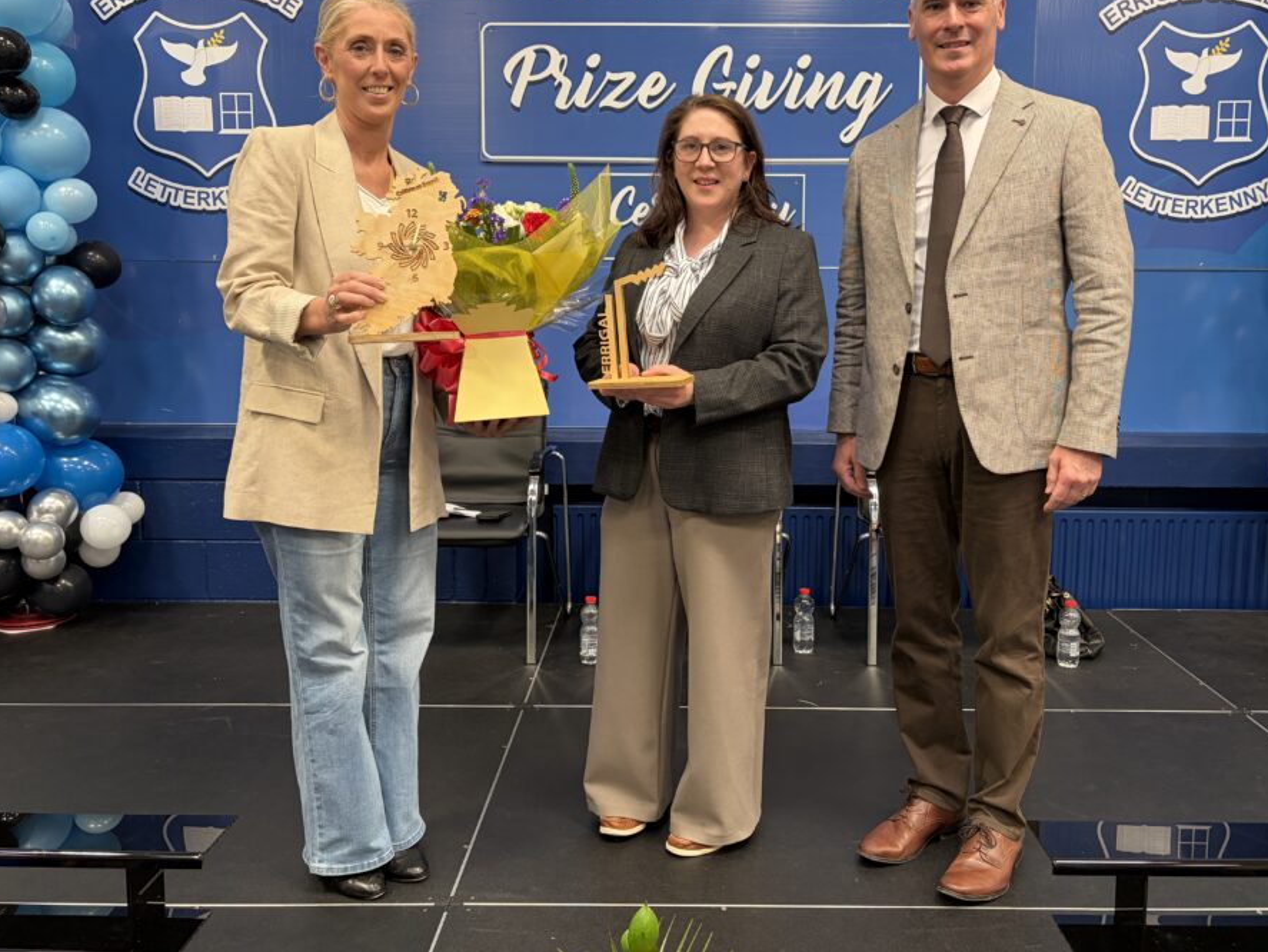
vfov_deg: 46.7
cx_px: 682
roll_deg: +0.2
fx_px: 1099
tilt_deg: -6.0
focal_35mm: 30
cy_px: 415
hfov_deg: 59.9
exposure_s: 1/50
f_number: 1.6
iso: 100
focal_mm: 5.96
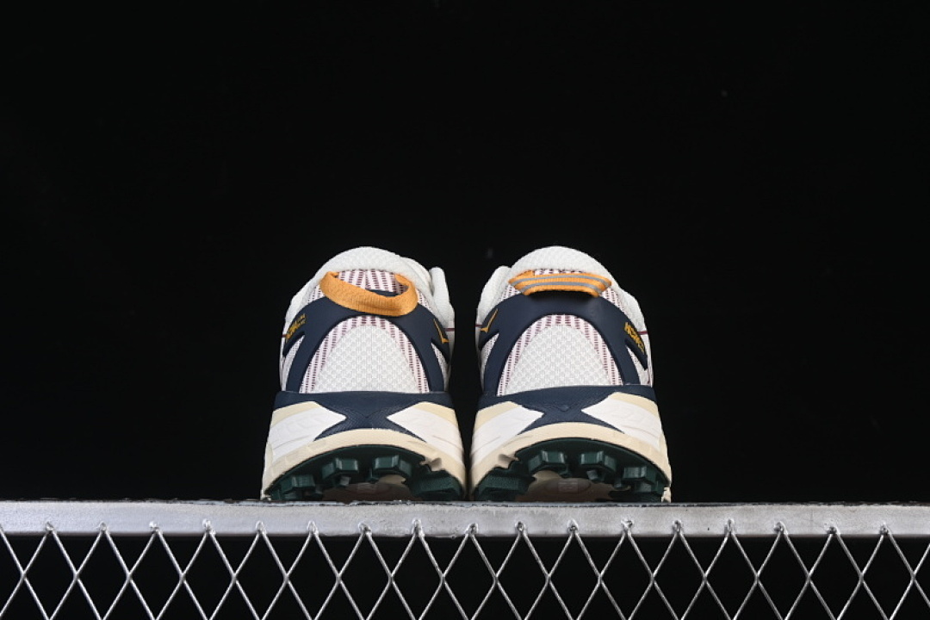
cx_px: 465
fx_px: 1937
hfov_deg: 27.0
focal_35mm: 75
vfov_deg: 18.2
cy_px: 310
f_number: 8
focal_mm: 50
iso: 160
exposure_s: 1/80
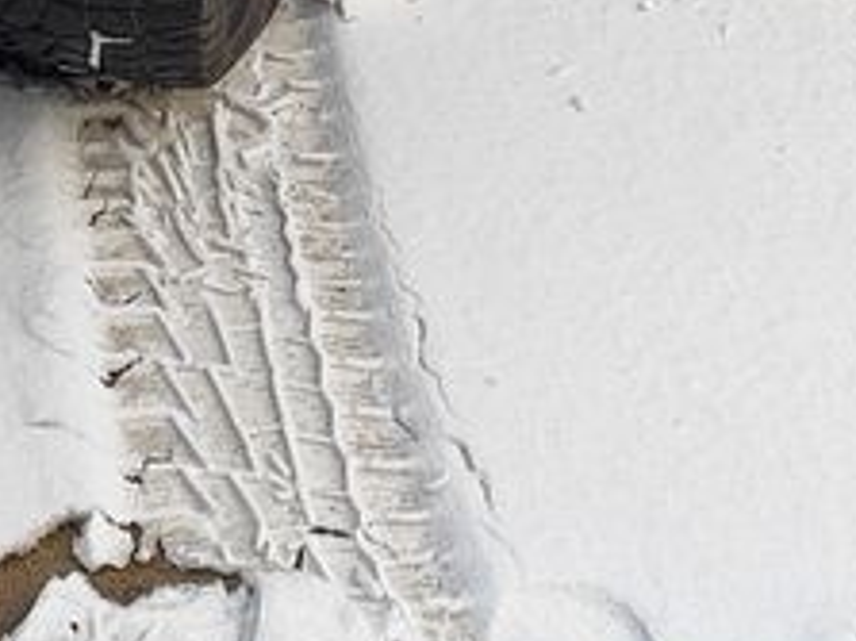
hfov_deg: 14.9
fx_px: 3188
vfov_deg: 10.3
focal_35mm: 129
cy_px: -772
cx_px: -69
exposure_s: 1/100
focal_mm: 5.89
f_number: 1.89
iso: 62
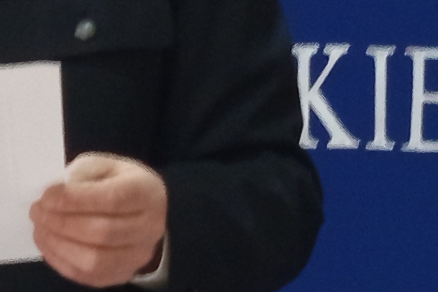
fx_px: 4647
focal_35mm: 382
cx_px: -163
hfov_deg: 5.4
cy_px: -110
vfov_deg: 3.6
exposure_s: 1/33.3
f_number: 1.7
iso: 413
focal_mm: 5.24
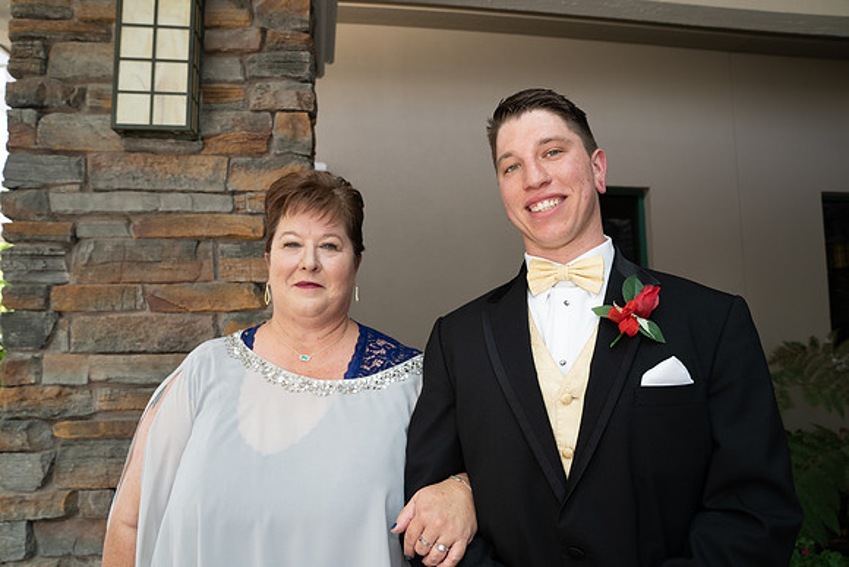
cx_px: 424
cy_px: 284
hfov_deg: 71.5
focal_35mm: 25
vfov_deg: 51.3
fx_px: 590
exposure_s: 1/160
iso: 400
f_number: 5
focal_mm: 25
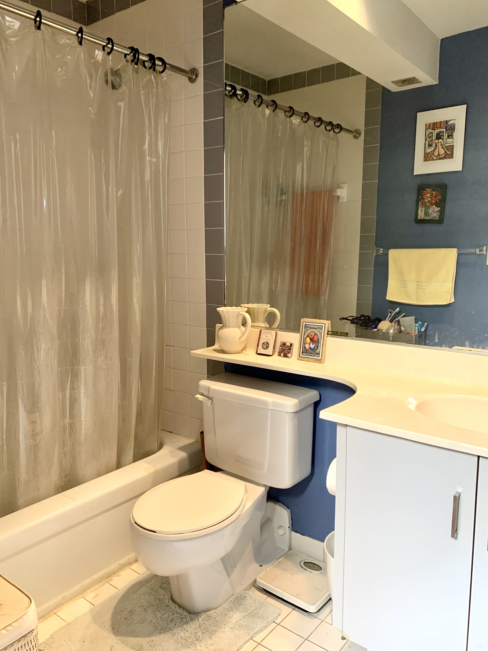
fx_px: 508
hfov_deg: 51.3
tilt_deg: -8.9
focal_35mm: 27
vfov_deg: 65.3
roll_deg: +0.0
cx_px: 252
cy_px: 327
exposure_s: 1/60
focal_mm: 4.25
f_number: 1.8
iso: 320
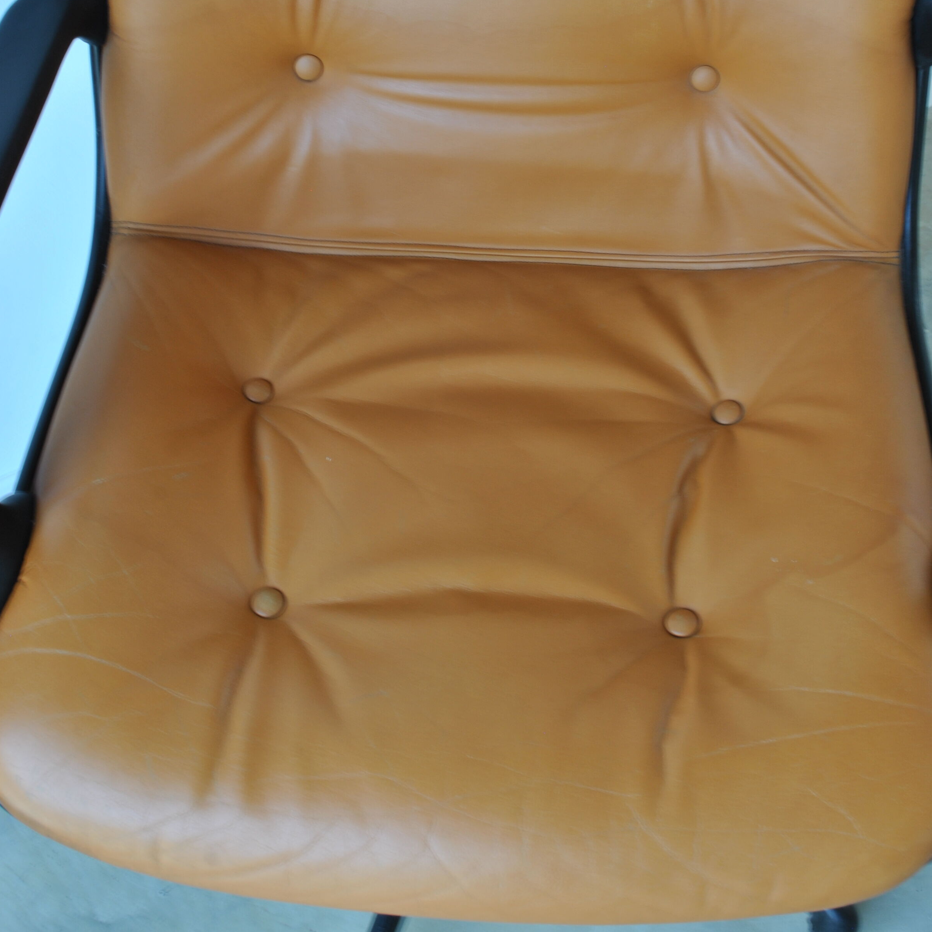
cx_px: 485
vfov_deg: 37.0
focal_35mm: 45
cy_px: 285
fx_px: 1371
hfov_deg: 37.5
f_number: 11
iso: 100
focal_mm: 22
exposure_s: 1/6
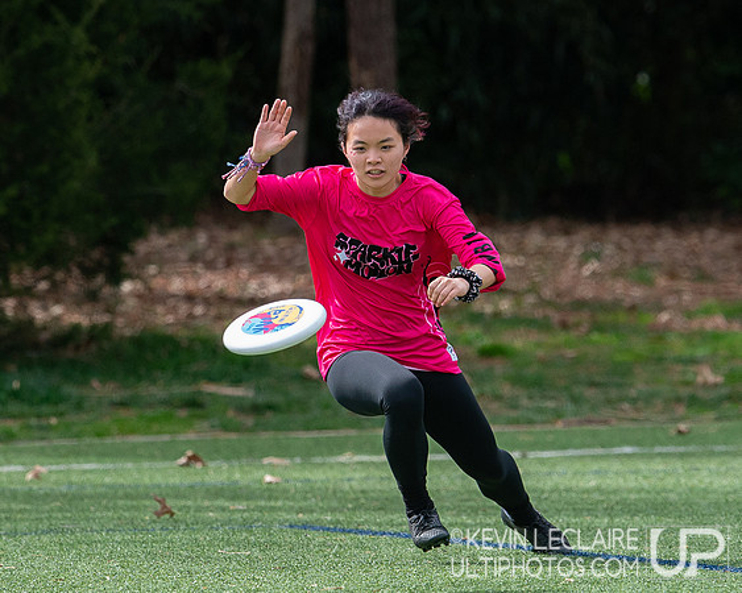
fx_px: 18972
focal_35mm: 864
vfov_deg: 1.8
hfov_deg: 2.2
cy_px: 270
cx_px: 345
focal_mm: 400
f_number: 4
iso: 1250
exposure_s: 1/4000
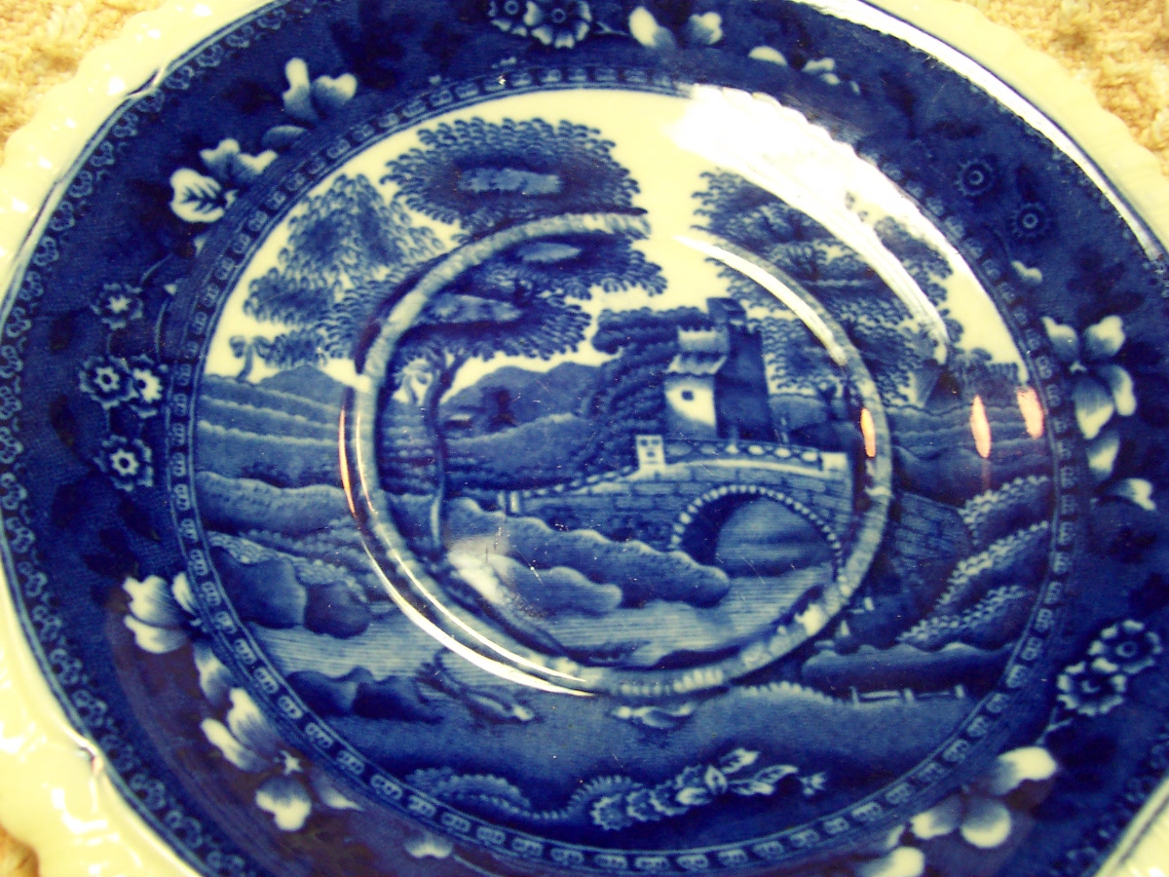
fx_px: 1250
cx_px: 584
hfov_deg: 50.1
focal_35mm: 37
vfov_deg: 38.7
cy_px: 438
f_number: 2.8
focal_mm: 5.6
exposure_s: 1/30
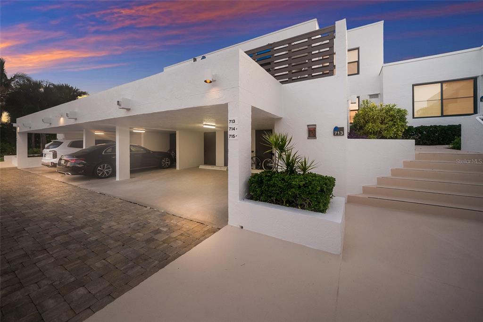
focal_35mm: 13
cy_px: 161
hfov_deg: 108.3
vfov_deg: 85.4
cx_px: 242
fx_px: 174
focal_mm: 13
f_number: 4
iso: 640
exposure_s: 1/80
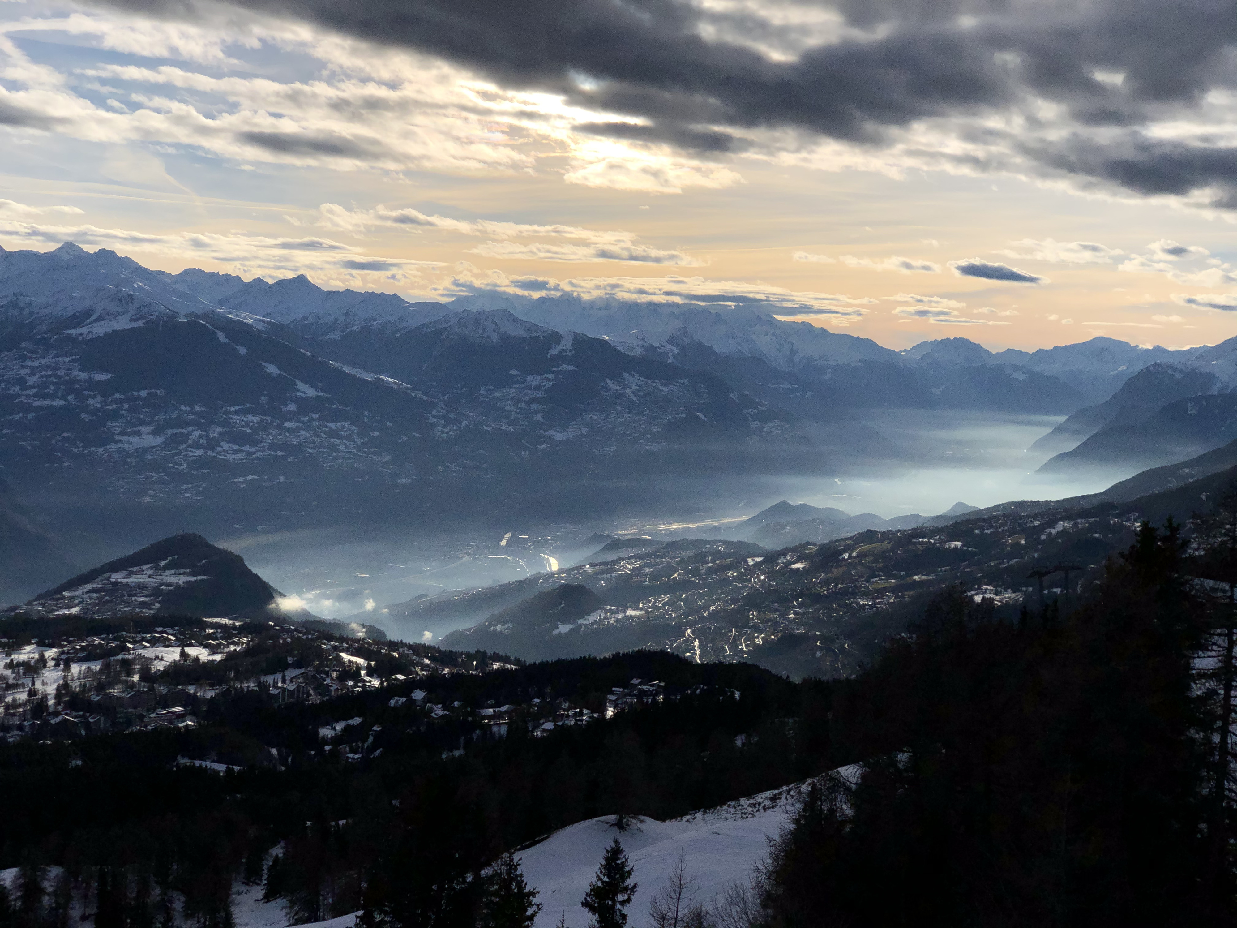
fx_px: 1858
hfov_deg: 36.8
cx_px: 618
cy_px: 464
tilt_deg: -2.8
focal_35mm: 52
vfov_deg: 28.0
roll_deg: -1.4
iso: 20
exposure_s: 1/9615
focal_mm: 6
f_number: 2.4
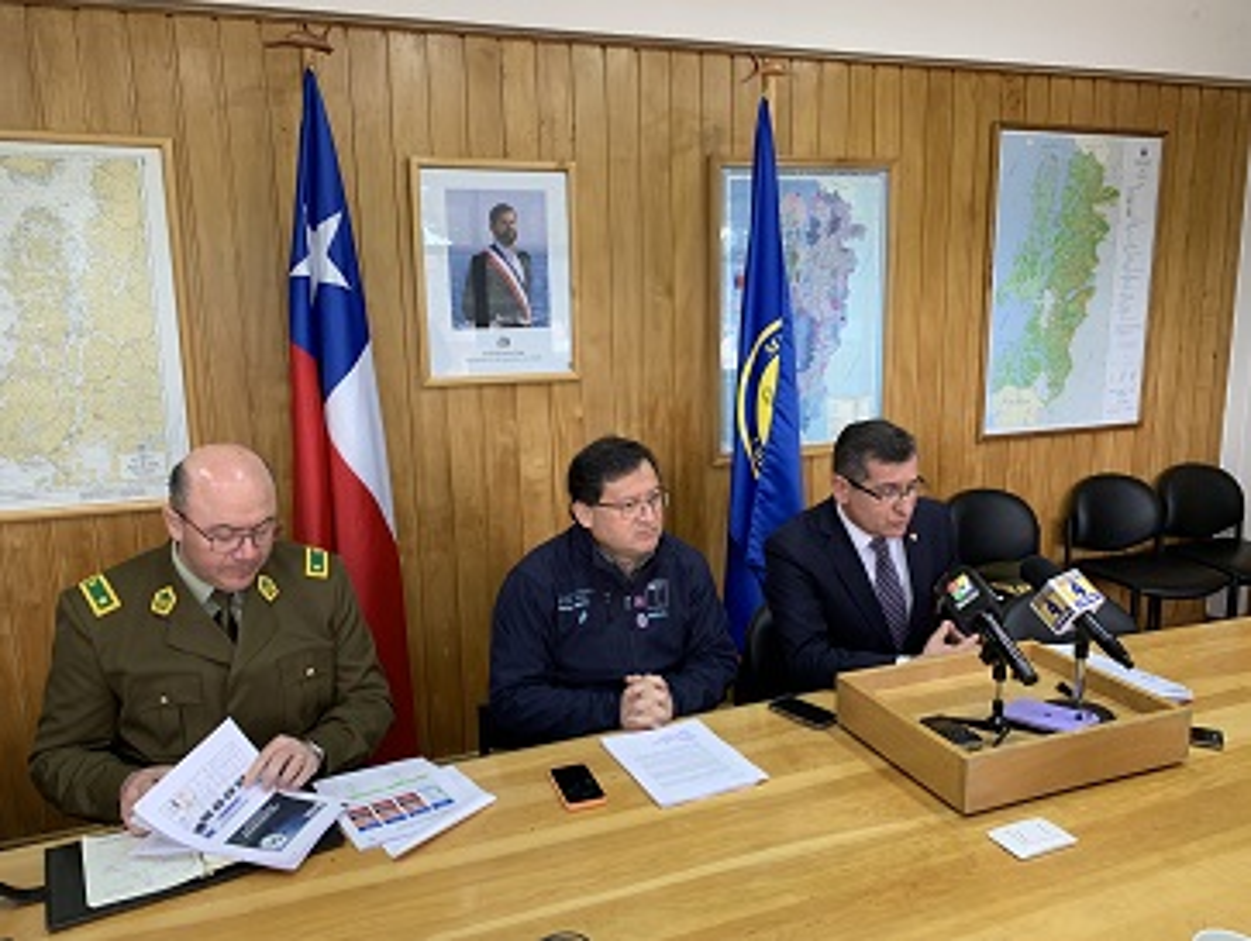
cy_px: 470
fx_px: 941
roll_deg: +2.2
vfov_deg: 53.1
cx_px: 626
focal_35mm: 26
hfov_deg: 67.3
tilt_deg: -9.1
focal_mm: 4.25
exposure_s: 1/60
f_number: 1.8
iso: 100
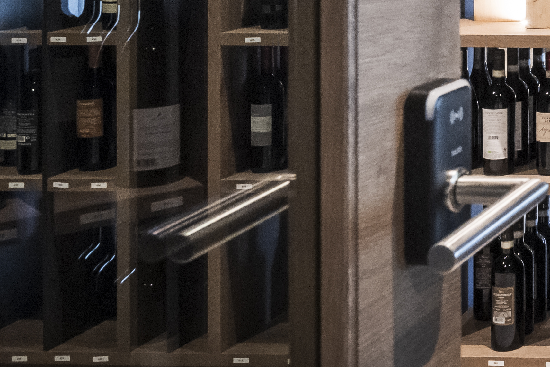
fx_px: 1253
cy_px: -151
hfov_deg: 19.2
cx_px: 972
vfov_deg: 15.6
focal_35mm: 82
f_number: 7.1
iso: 1600
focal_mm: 17
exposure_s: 1/10
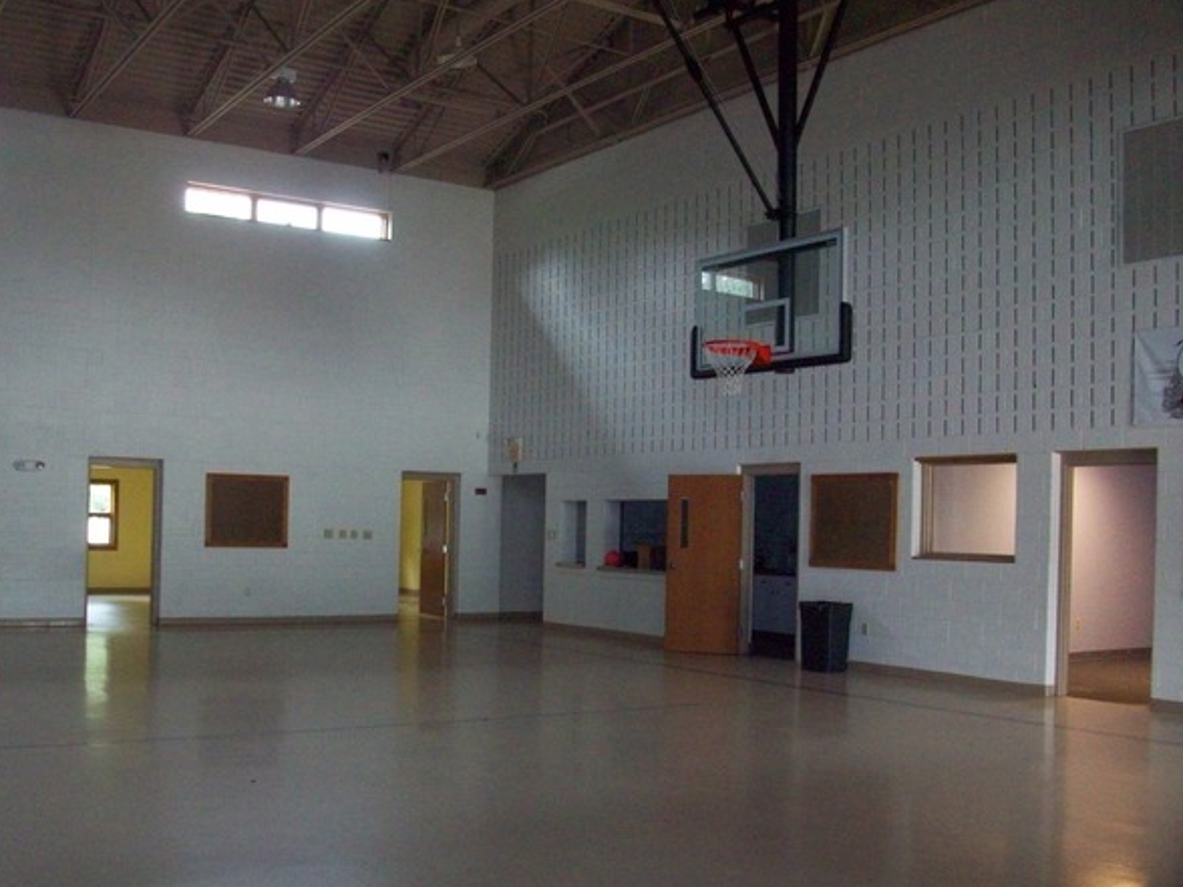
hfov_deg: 50.1
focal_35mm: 37
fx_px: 1264
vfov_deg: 38.7
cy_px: 471
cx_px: 551
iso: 320
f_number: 2.8
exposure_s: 1/60
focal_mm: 5.7
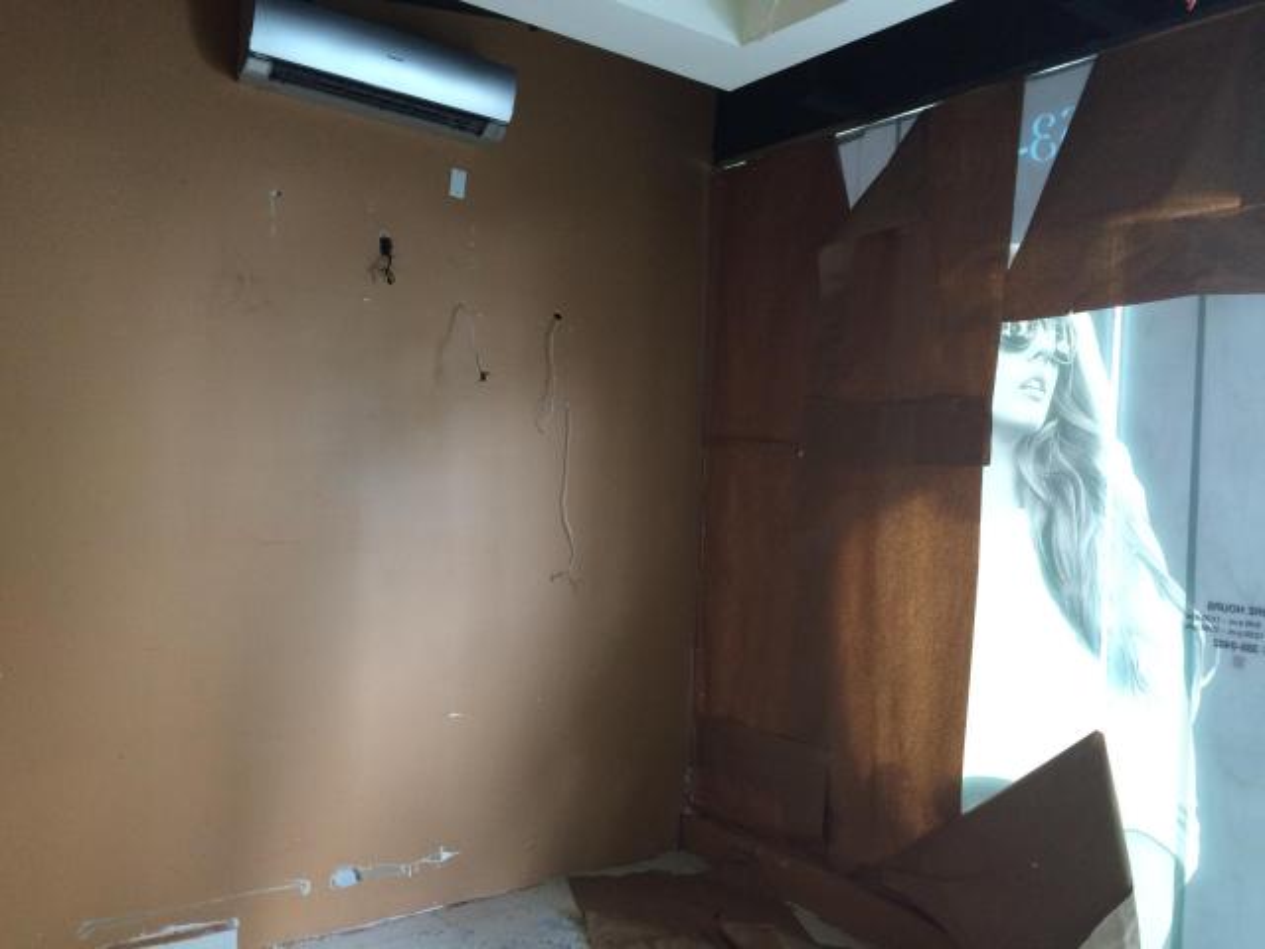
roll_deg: -2.8
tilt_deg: -0.8
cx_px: 632
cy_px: 474
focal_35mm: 29
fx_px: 1060
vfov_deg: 48.2
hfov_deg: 61.7
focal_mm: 4.15
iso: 160
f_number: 2.2
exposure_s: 1/30
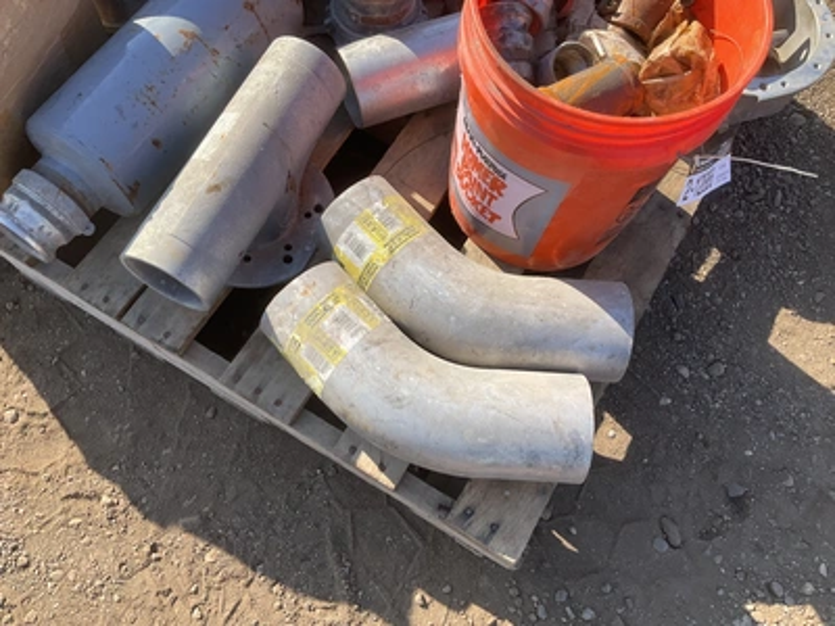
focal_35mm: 29
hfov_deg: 61.7
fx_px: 700
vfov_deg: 48.2
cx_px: 418
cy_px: 313
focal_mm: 3
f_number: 1.8
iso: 25
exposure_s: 1/700
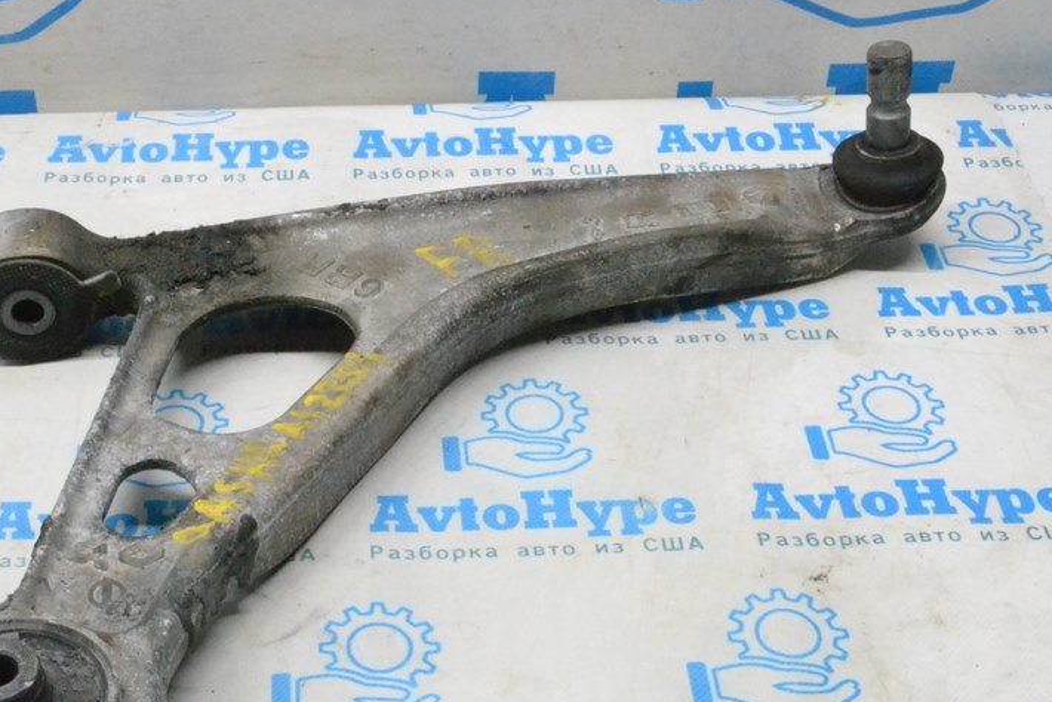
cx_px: 344
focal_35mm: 63
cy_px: 395
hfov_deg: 31.7
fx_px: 1833
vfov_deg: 21.7
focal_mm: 29
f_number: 18
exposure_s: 1/50
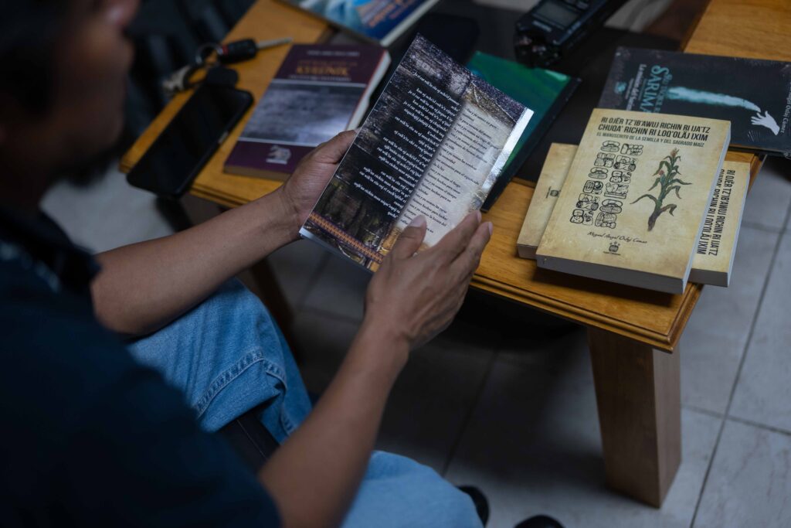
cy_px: 264
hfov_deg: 39.6
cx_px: 396
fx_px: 1099
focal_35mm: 50
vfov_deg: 27.0
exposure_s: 1/500
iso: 1600
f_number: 2
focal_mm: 50
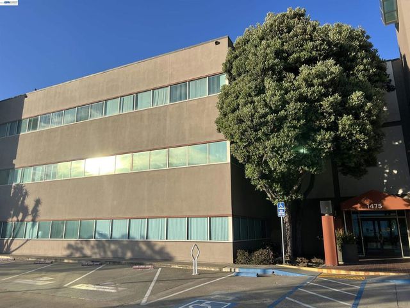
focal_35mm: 26
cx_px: 205
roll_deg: +0.5
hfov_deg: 67.3
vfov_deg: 53.1
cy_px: 154
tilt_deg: +14.1
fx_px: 308
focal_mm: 5.7
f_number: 1.5
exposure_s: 1/3704
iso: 50
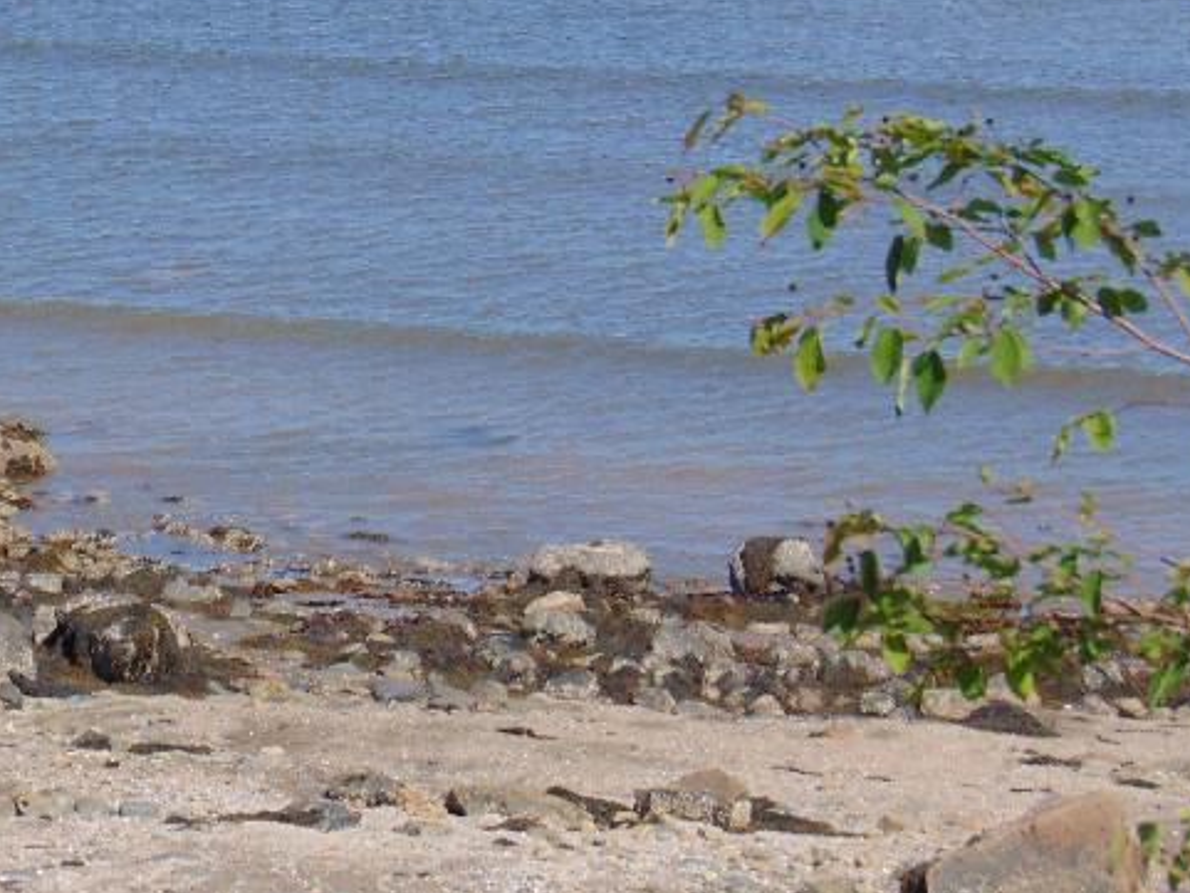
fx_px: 5192
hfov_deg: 13.0
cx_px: 230
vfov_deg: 9.8
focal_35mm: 151
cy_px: 317
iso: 80
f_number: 9.6
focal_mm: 12.8
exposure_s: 1/160
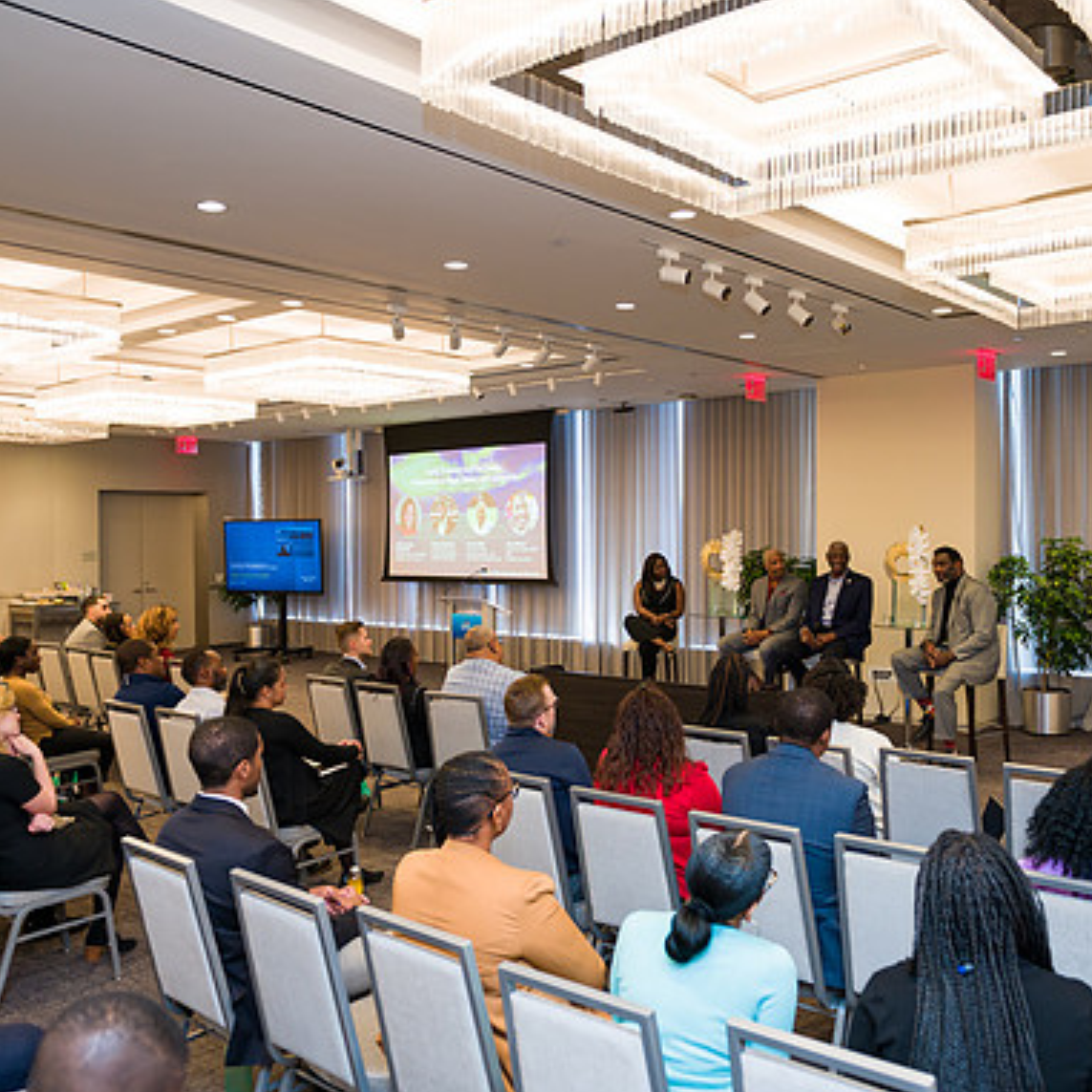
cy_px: 545
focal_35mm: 31
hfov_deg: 52.5
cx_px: 576
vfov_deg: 52.5
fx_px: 1106
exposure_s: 1/200
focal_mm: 24
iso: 640
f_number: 4
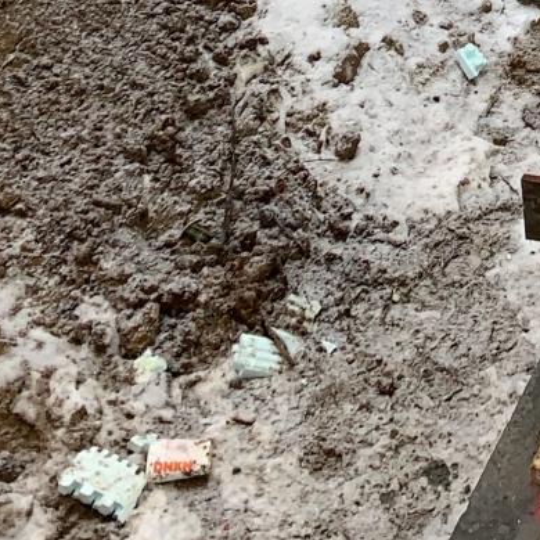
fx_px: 2083
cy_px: -611
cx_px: 831
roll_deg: +0.3
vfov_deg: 12.6
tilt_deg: -17.0
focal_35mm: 118
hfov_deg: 13.8
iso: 25
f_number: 1.8
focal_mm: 4.25
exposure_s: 1/312
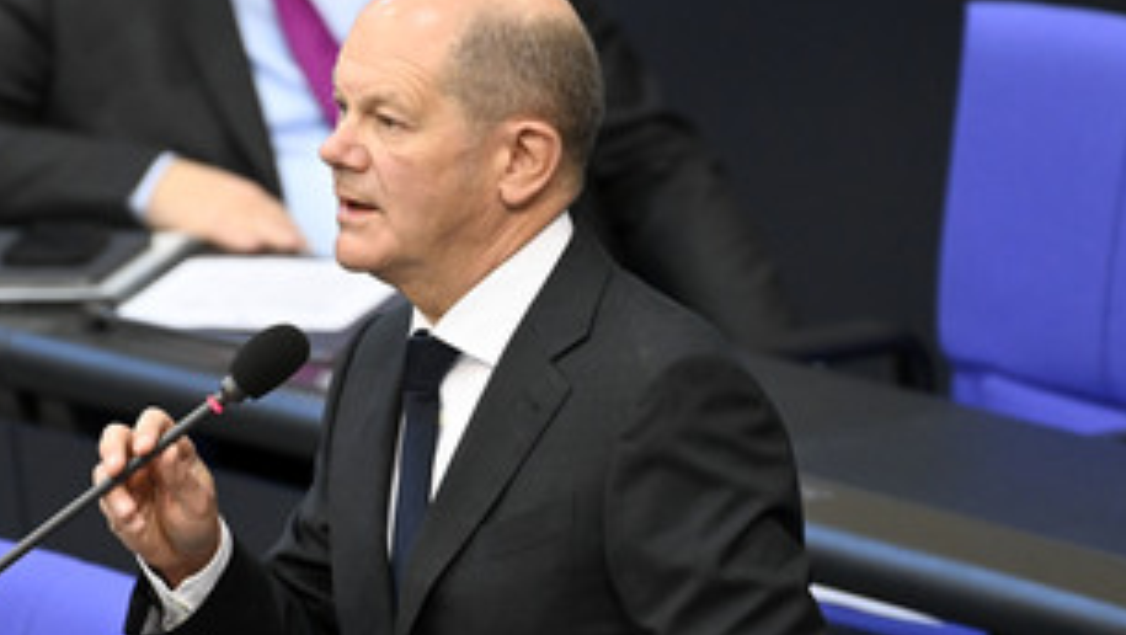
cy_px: 425
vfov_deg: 1.7
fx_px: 20793
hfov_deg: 3.1
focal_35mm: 696
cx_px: 312
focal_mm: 450
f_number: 5.6
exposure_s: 1/250
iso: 8000
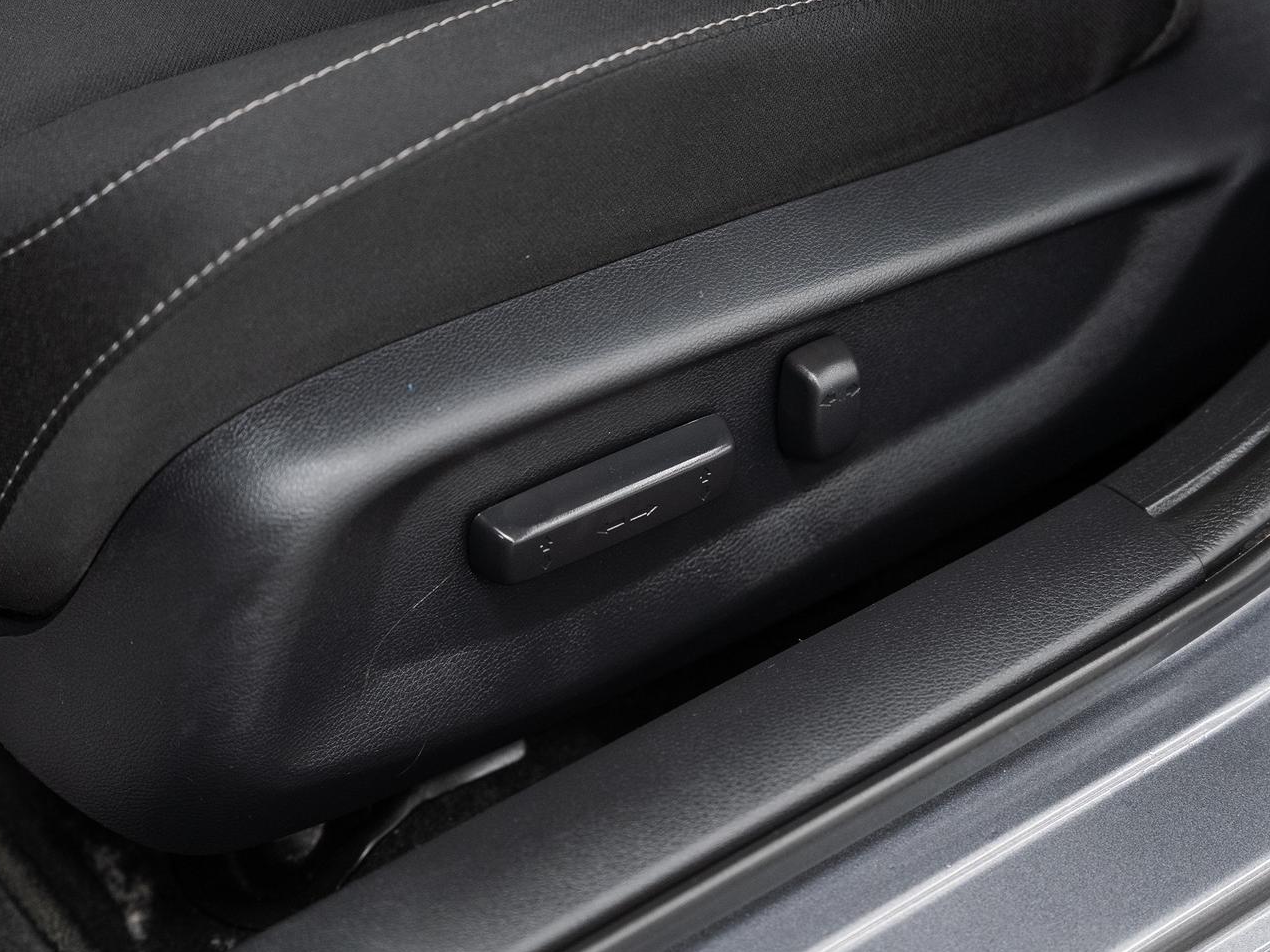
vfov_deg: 16.1
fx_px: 3375
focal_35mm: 92
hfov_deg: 21.3
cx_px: 645
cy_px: 495
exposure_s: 1/40
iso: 1000
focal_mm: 70
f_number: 3.5
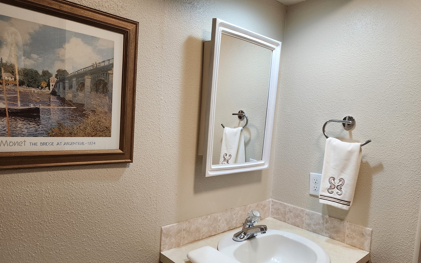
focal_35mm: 25
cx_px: 211
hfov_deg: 72.5
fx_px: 287
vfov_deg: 49.2
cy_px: 144
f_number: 1.8
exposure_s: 1/120
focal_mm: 6.4
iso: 125
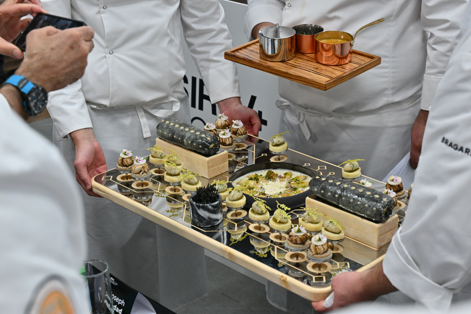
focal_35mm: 70
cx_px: 236
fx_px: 916
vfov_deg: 19.5
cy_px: 157
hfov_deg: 28.8
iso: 2500
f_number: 8
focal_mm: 70
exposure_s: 1/200
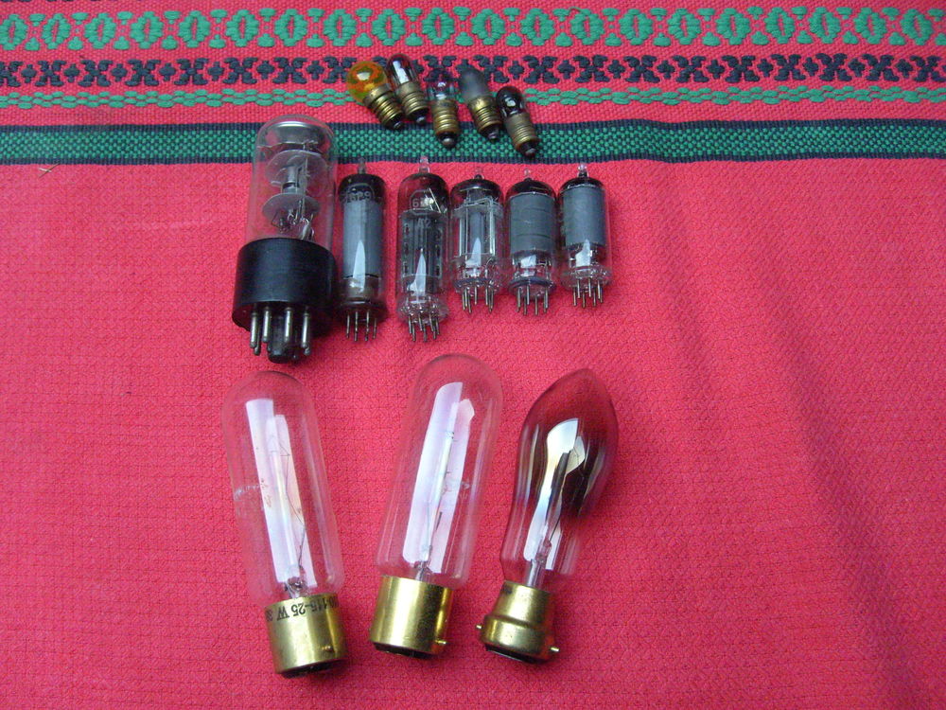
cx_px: 473
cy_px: 355
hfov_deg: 52.6
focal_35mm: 35
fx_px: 956
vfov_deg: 40.7
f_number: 2.8
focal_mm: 5.8
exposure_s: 1/350
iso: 400
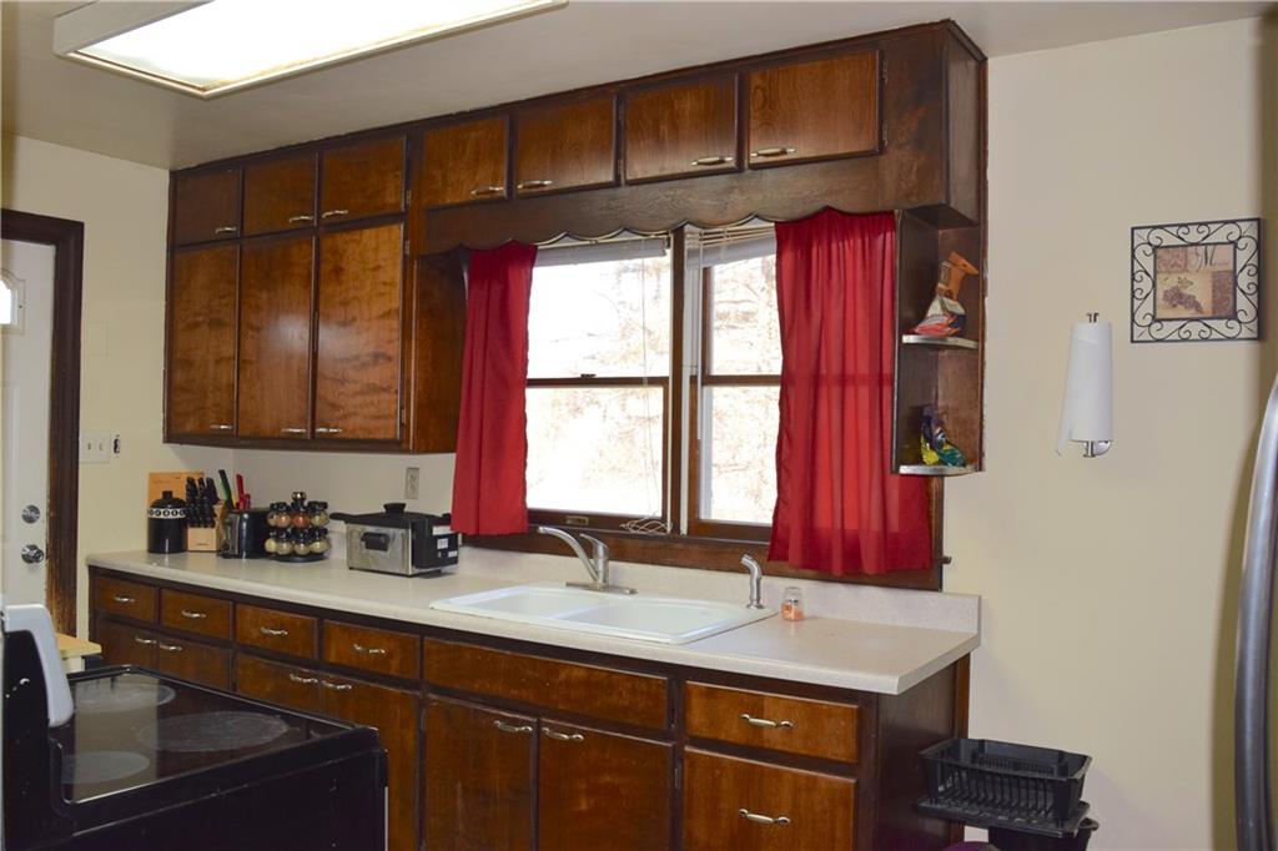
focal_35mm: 30
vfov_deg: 43.6
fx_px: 1065
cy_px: 426
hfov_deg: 61.9
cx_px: 639
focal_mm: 20
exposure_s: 1/125
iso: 640
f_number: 5.6
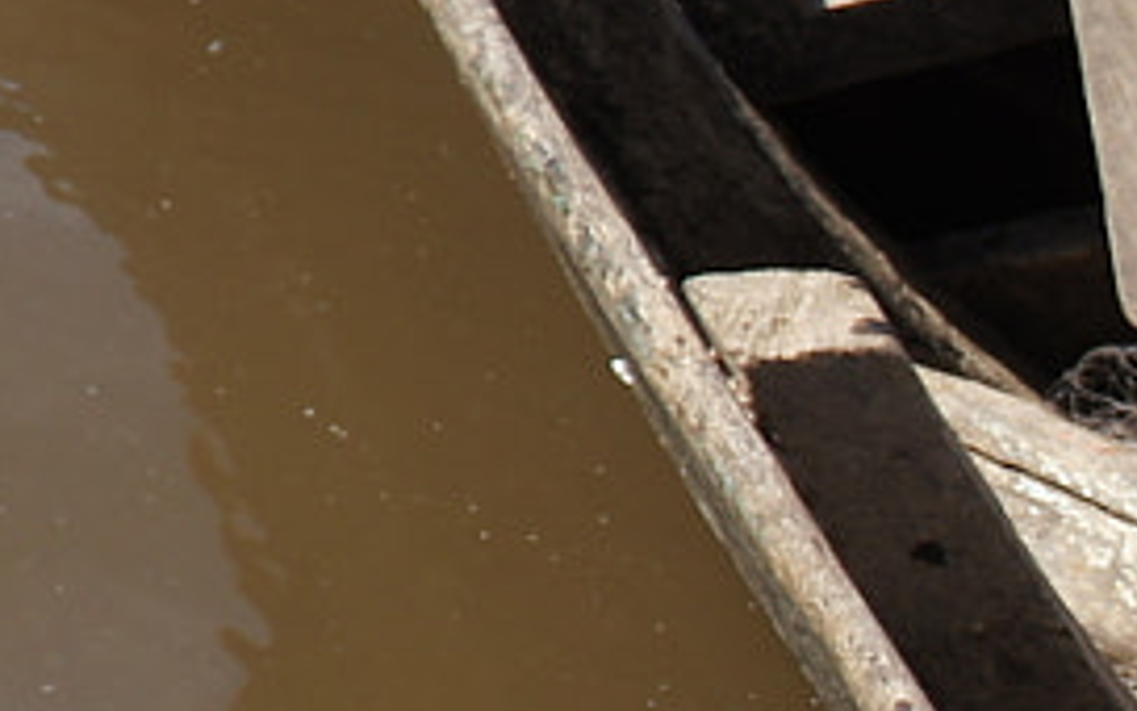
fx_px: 28508
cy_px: 855
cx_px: 2788
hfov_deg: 2.3
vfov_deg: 1.4
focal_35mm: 920
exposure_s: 1/320
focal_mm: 80
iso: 100
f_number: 7.1
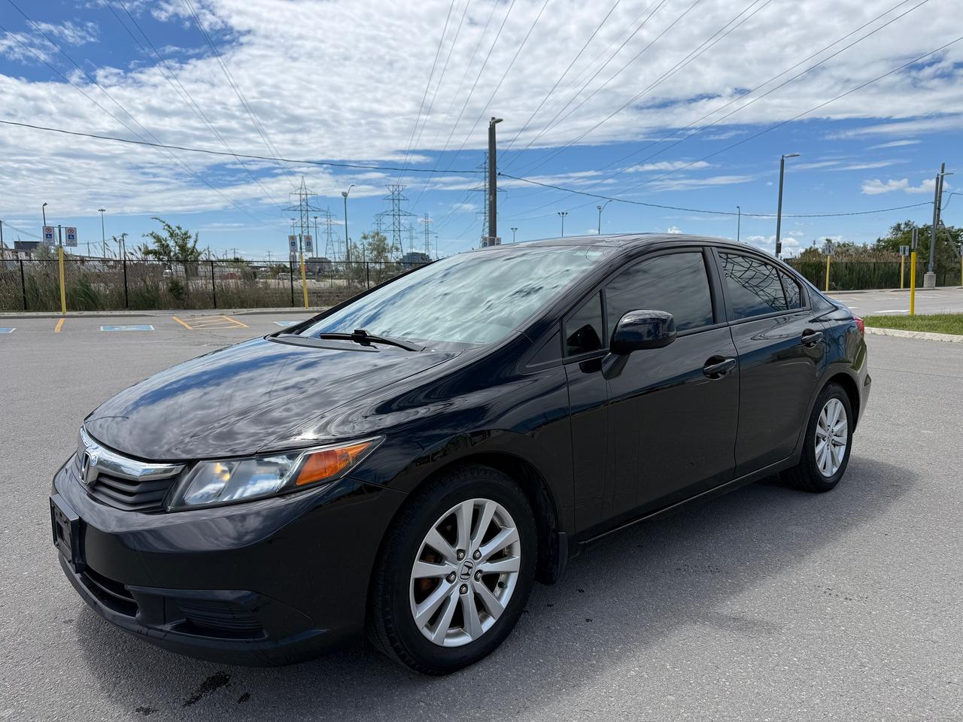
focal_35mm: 24
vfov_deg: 56.8
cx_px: 482
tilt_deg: -6.9
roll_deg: -0.3
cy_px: 361
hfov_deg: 71.6
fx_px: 668
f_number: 1.78
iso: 80
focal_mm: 6.76
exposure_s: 1/6711
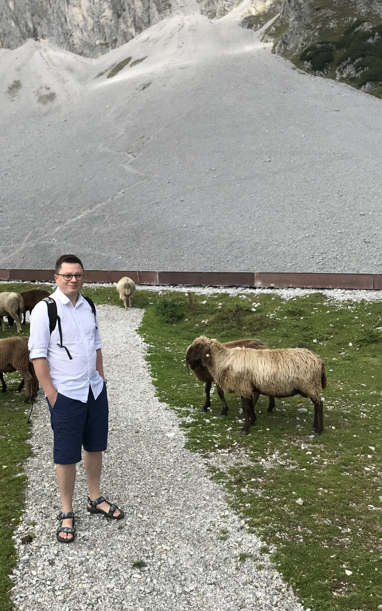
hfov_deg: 38.2
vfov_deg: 58.1
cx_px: 153
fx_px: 550
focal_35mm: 33
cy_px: 291
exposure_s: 1/1451
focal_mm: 3.99
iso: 20
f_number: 1.8
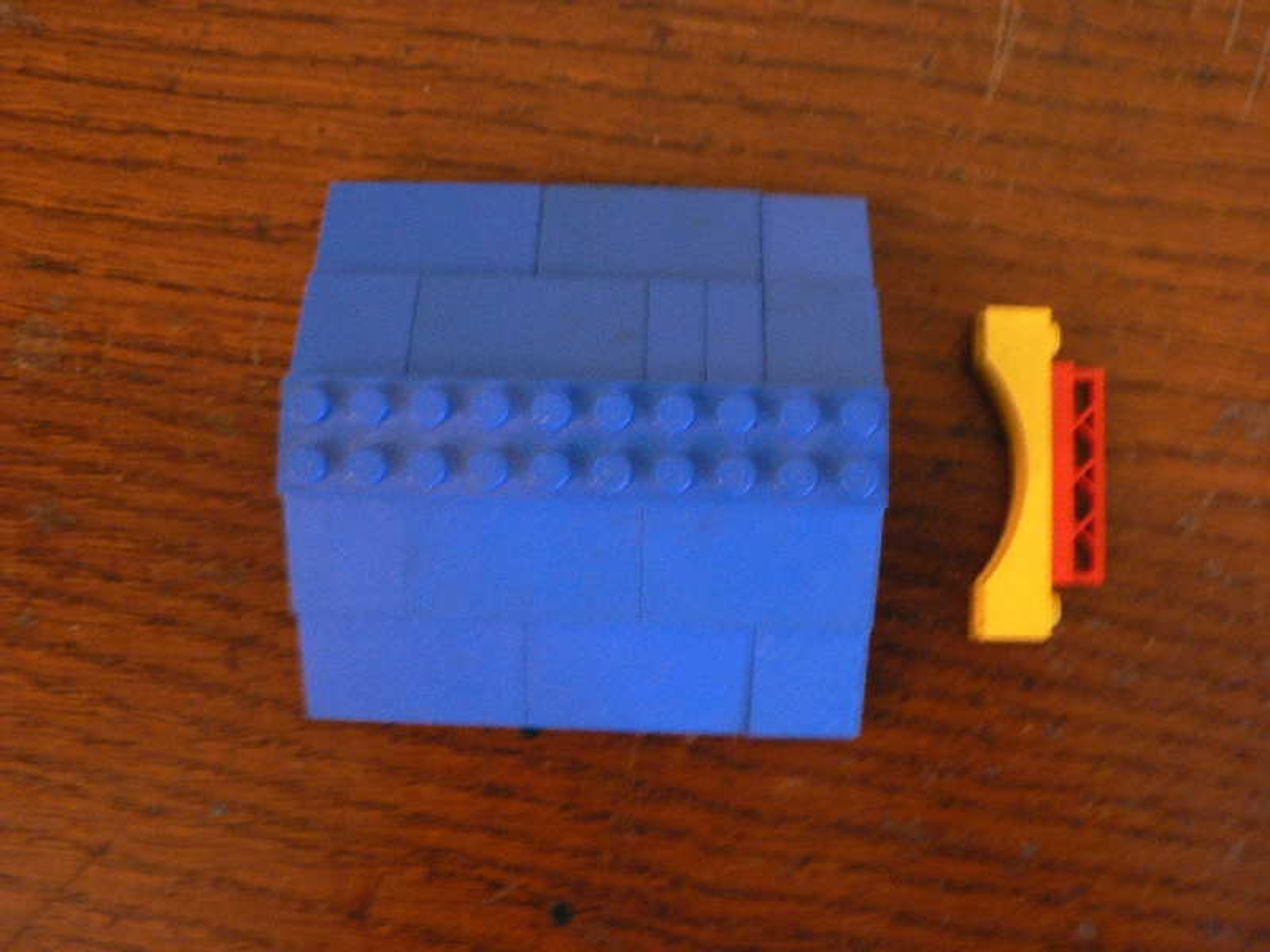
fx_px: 1321
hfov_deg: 51.4
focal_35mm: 36
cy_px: 476
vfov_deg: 39.7
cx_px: 635
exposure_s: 1/4
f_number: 2.8
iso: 200
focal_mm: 6
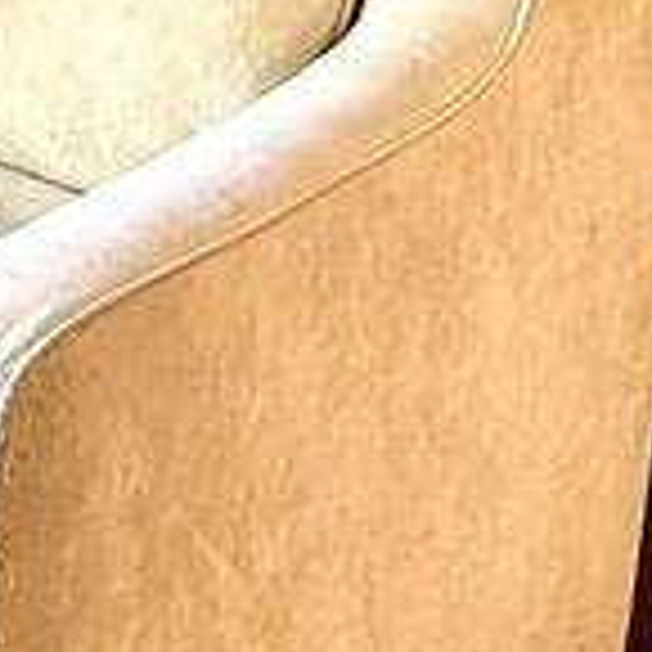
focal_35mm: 150
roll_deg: +0.5
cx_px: -459
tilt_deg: -3.2
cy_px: -980
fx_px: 3196
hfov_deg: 11.0
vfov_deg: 10.0
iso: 320
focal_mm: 6.86
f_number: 1.78
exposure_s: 1/60
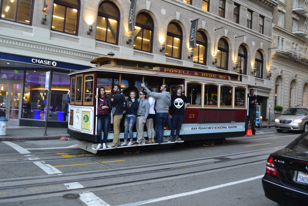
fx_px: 449
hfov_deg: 37.9
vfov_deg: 25.8
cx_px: 154
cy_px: 103
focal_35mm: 52
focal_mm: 35
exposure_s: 1/25
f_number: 7.1
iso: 400
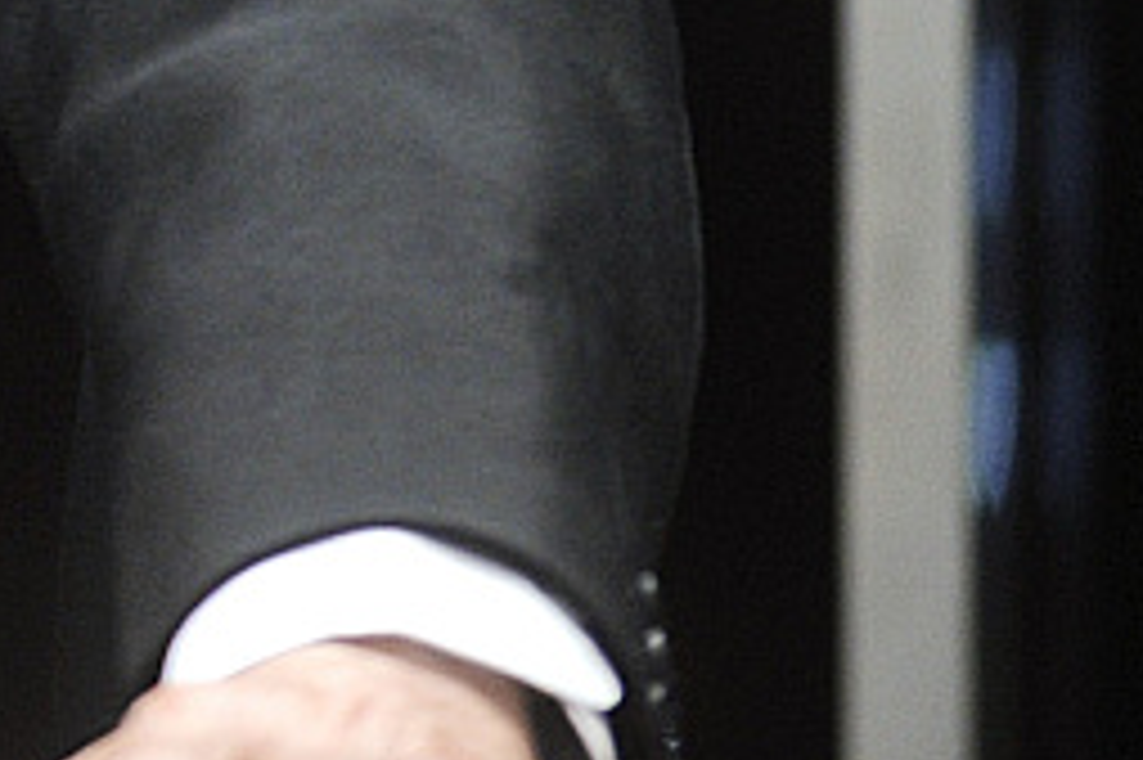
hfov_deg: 3.7
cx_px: -1714
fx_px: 17577
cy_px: -827
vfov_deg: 2.5
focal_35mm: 554
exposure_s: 1/125
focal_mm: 110
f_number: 5
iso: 1600
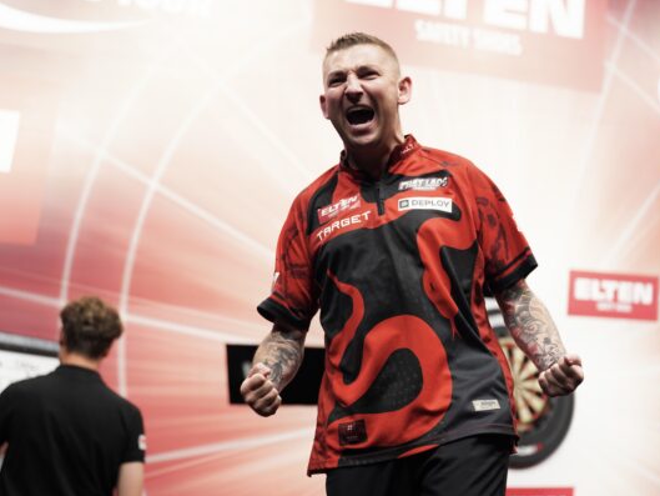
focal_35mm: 84
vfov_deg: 17.6
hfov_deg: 23.3
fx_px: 1602
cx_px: 353
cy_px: 249
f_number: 2.8
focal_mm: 77
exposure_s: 1/640
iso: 2500
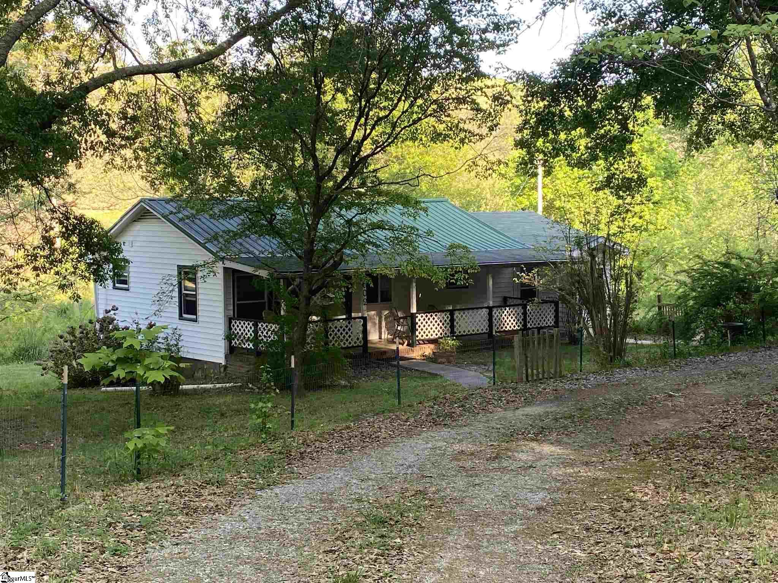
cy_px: 292
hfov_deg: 37.5
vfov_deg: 28.6
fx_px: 1146
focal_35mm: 51
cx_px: 389
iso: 32
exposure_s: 1/123
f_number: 1.8
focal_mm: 4.25
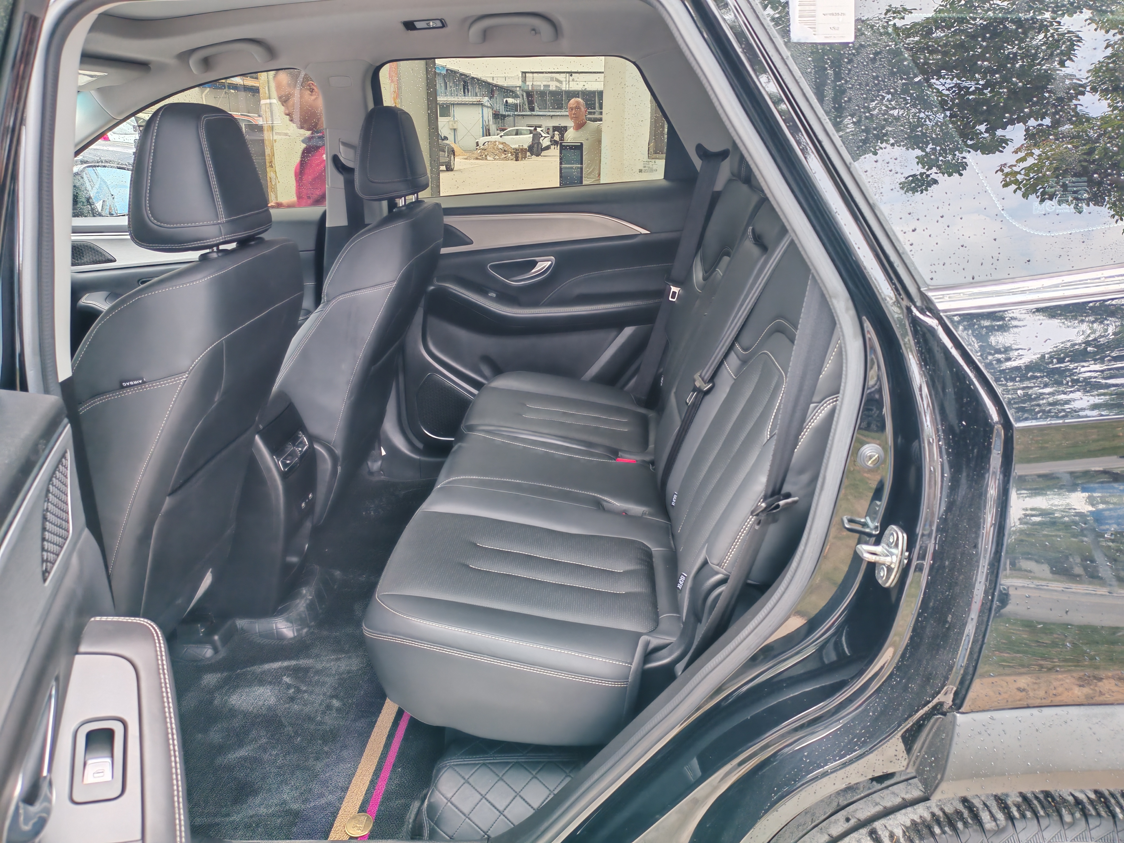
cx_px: 562
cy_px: 422
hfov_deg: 65.3
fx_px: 877
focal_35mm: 27
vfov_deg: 51.4
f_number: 1.95
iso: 50
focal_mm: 5.52
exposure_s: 1/120
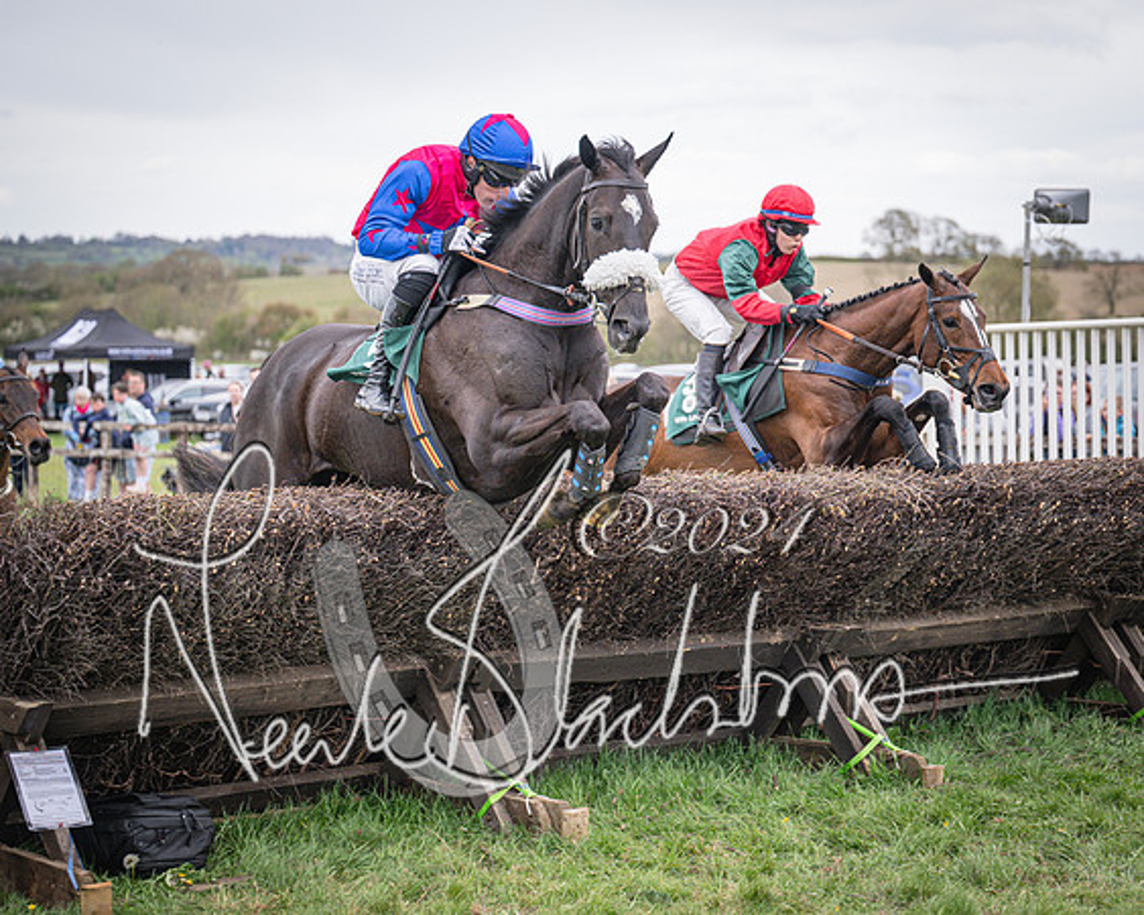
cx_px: 577
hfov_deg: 24.2
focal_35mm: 79
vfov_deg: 19.4
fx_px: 2668
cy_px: 458
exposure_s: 1/1600
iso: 800
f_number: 2.8
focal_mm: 70
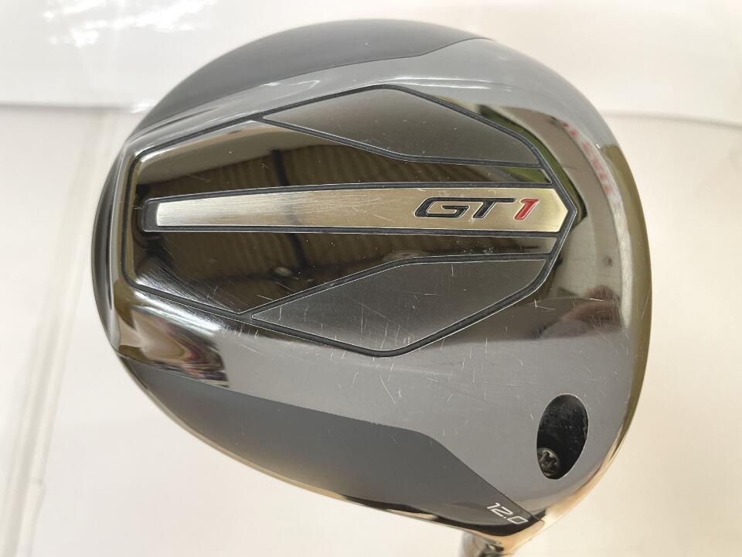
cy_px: 278
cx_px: 371
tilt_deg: -64.3
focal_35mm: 26
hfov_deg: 67.3
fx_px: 557
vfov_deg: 53.1
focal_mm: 4.2
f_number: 1.6
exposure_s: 1/60
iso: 160
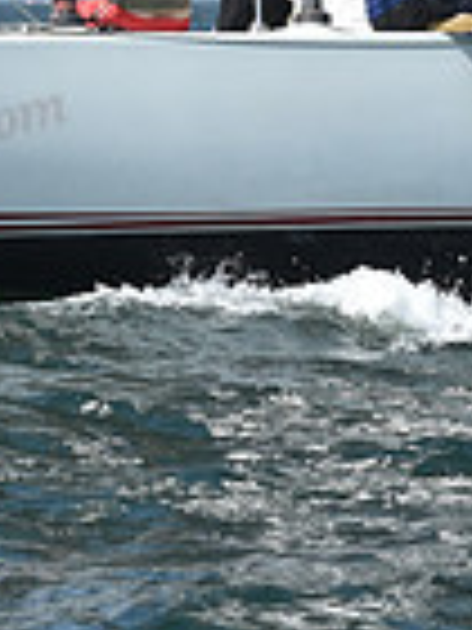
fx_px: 5054
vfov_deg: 7.1
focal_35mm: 278
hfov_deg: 5.3
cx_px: 299
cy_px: -122
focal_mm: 70
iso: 200
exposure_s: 1/800
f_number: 7.1
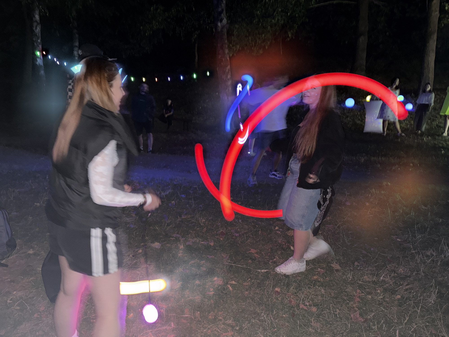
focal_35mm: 26
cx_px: 224
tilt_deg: -11.9
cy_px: 168
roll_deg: -4.1
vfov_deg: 53.1
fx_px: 337
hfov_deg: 67.3
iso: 160
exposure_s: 1/4
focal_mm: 5.96
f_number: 1.6
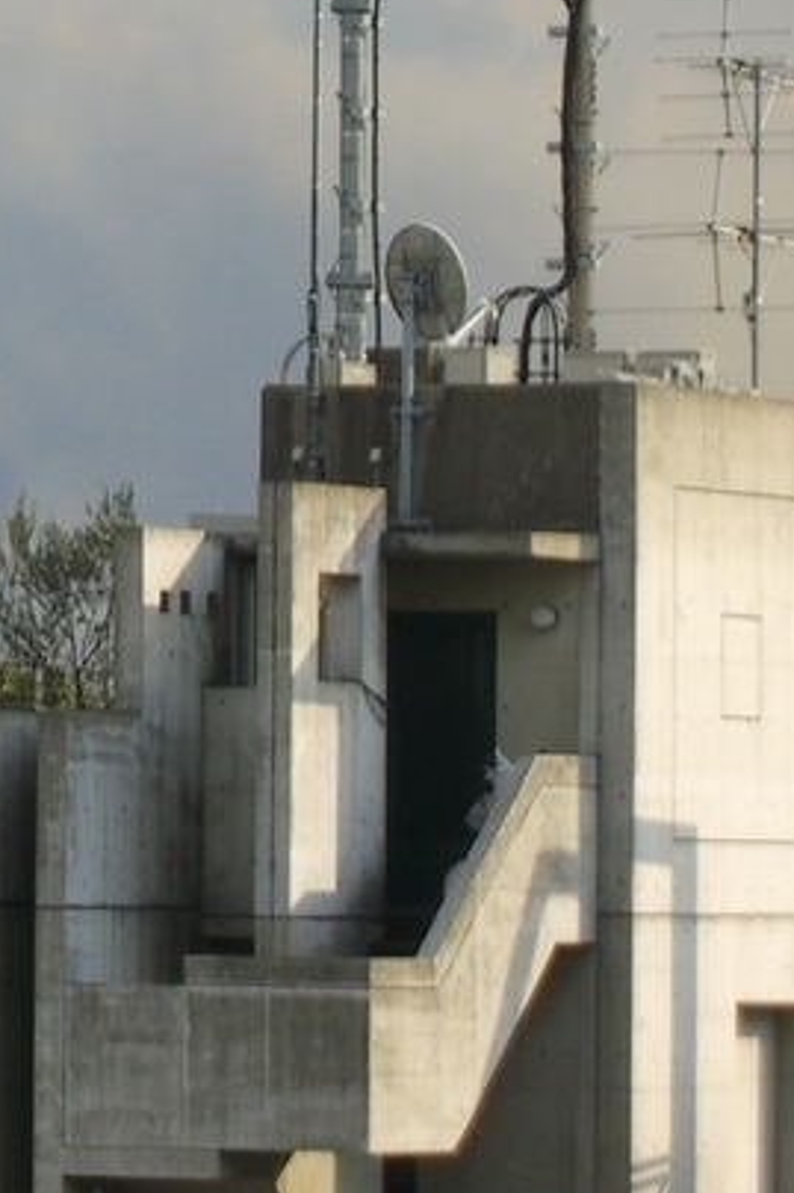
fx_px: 11654
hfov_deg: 3.9
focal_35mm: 352
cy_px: 148
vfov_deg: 5.8
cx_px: -862
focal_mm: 23.7
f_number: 5.1
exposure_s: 1/250
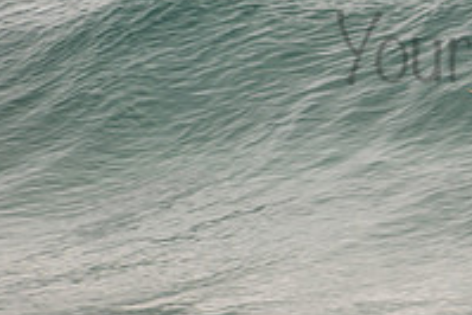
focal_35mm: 1456
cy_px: 27
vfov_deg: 0.9
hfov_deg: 1.4
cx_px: 581
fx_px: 19103
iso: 220
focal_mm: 500
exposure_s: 1/320
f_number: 5.6
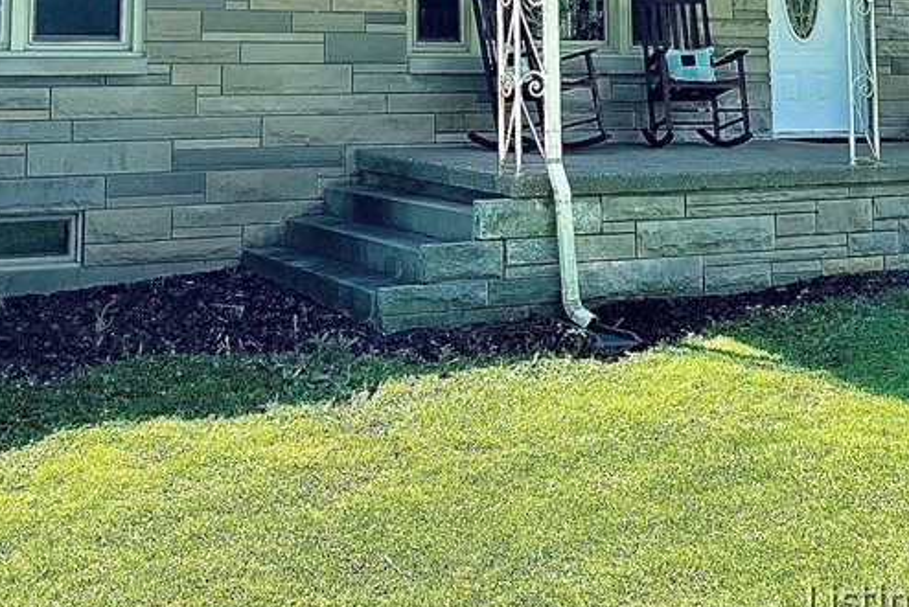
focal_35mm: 56
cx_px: 442
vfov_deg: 22.7
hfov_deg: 35.6
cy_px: -77
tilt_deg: +6.0
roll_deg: +0.3
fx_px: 1415
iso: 50
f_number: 1.6
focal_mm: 5.1
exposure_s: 1/3311
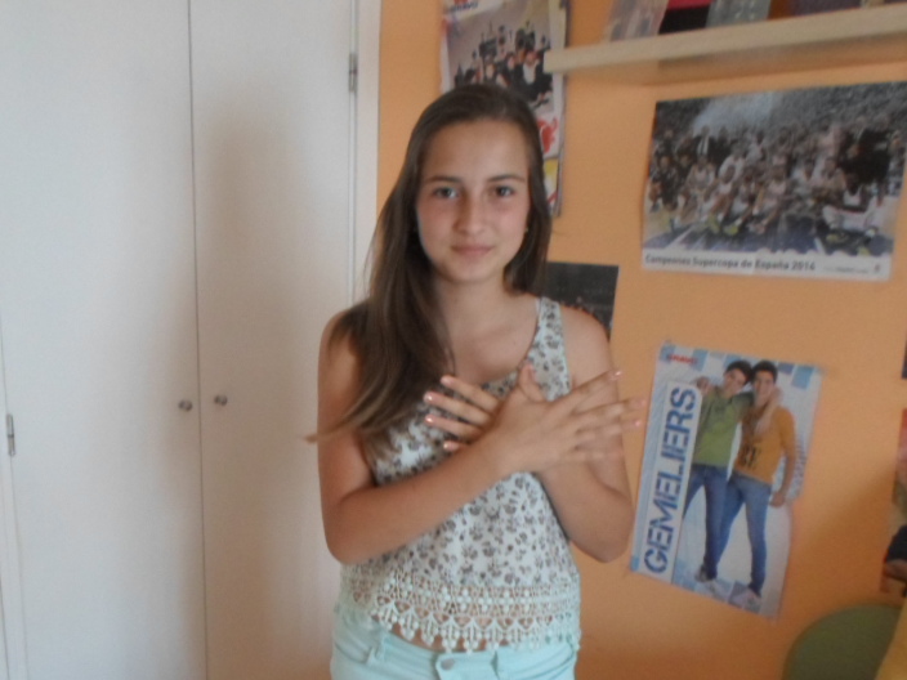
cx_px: 454
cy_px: 340
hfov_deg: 69.4
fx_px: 655
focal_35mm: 25
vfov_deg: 54.9
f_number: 2.5
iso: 400
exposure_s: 1/15
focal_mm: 4.5
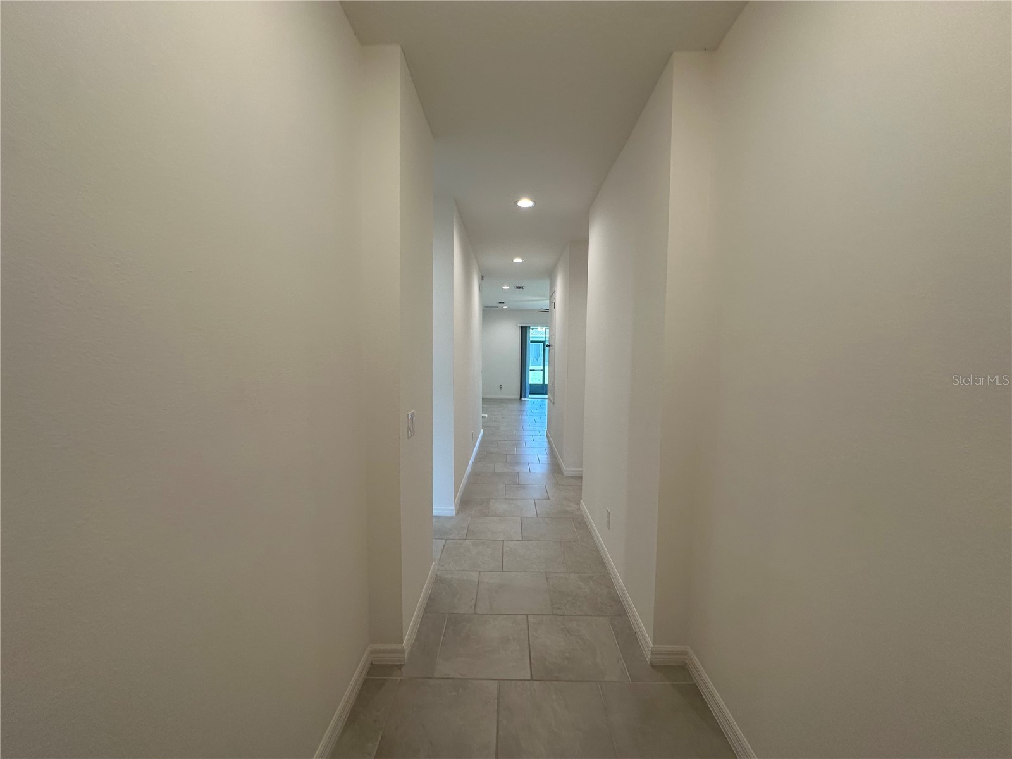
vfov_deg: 85.7
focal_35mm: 14
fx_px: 409
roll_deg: -0.6
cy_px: 380
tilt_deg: -4.7
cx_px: 506
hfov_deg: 102.1
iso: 125
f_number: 2.2
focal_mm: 2.22
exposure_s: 1/120
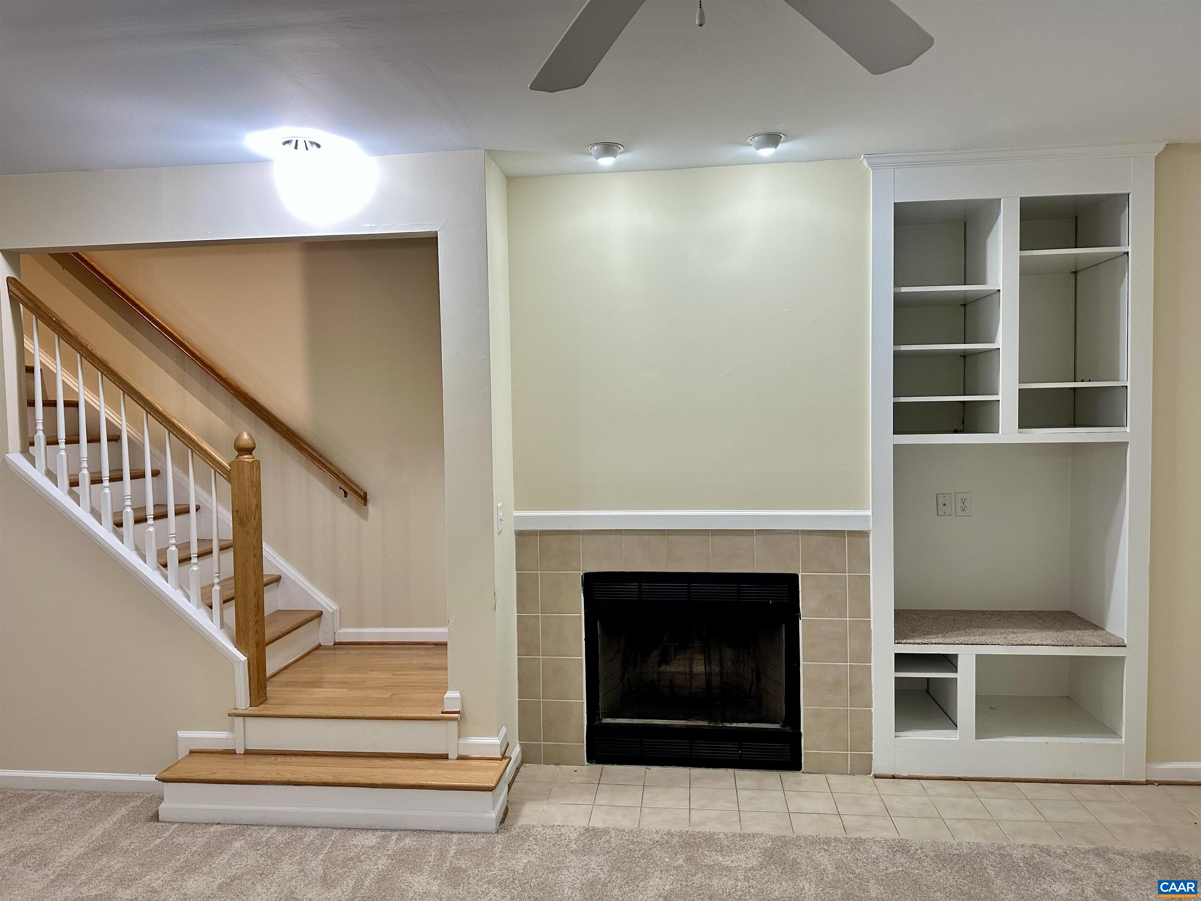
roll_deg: +0.6
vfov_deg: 56.8
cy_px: 450
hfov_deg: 71.6
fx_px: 833
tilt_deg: -2.4
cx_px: 600
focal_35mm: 24
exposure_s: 1/120
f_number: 1.78
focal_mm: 6.86
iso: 200
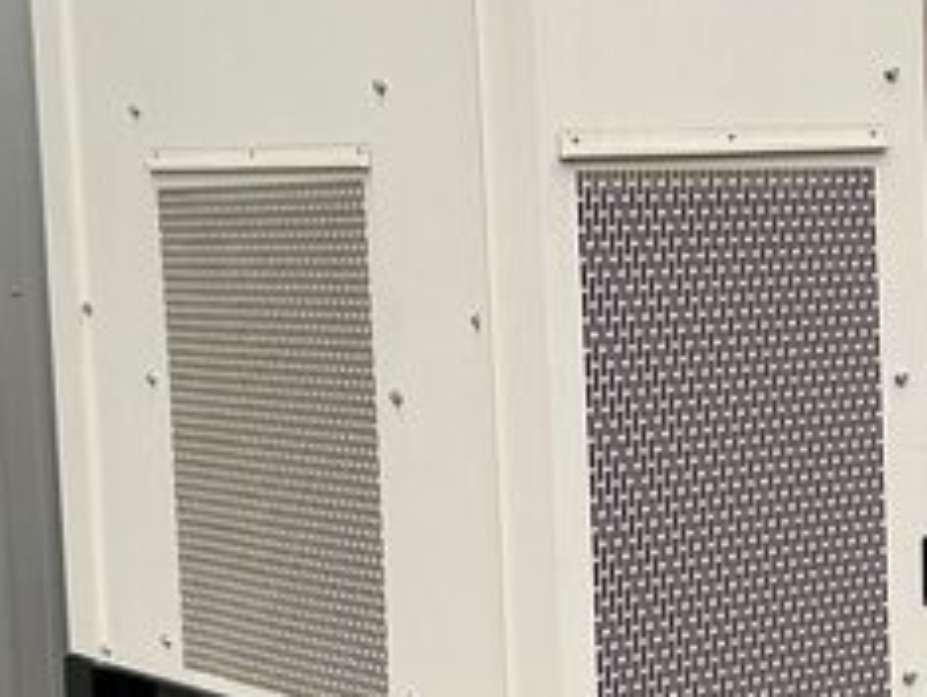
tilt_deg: -3.8
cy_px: 444
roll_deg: +1.4
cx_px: 994
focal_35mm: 99
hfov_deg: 19.1
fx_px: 2654
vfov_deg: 14.9
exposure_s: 1/397
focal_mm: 3
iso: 25
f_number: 1.8
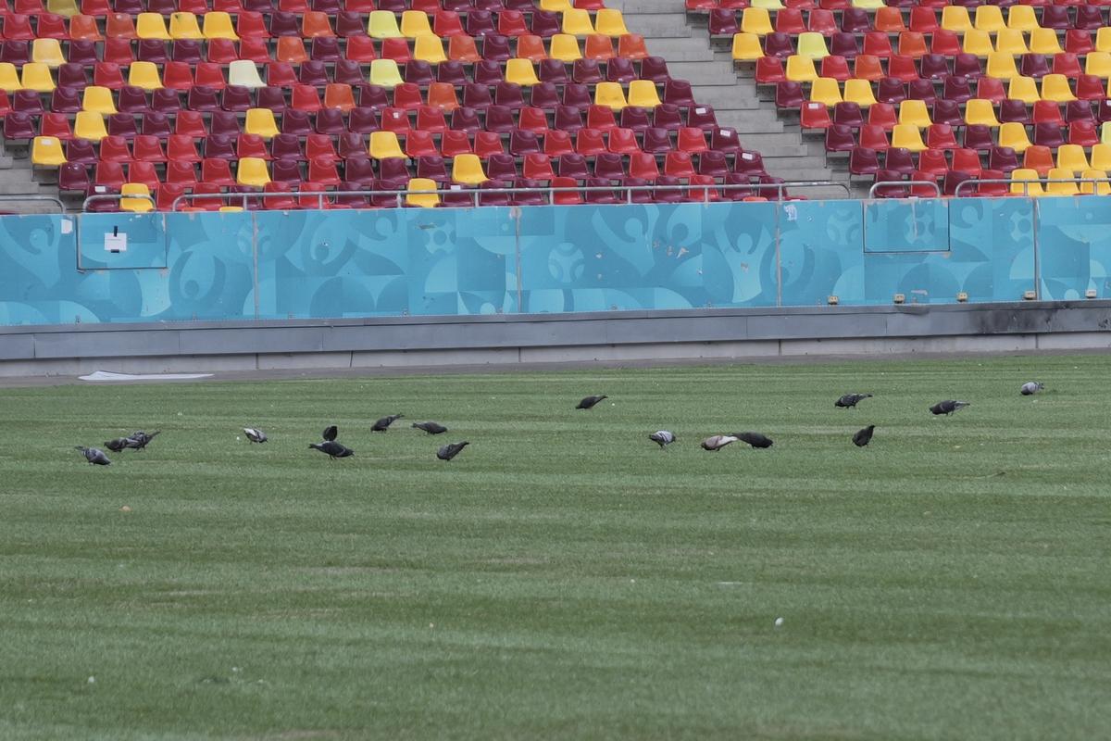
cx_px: 556
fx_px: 3240
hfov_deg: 19.5
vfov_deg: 13.0
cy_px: 370
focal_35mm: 105
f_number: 4
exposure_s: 1/1000
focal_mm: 105
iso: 640
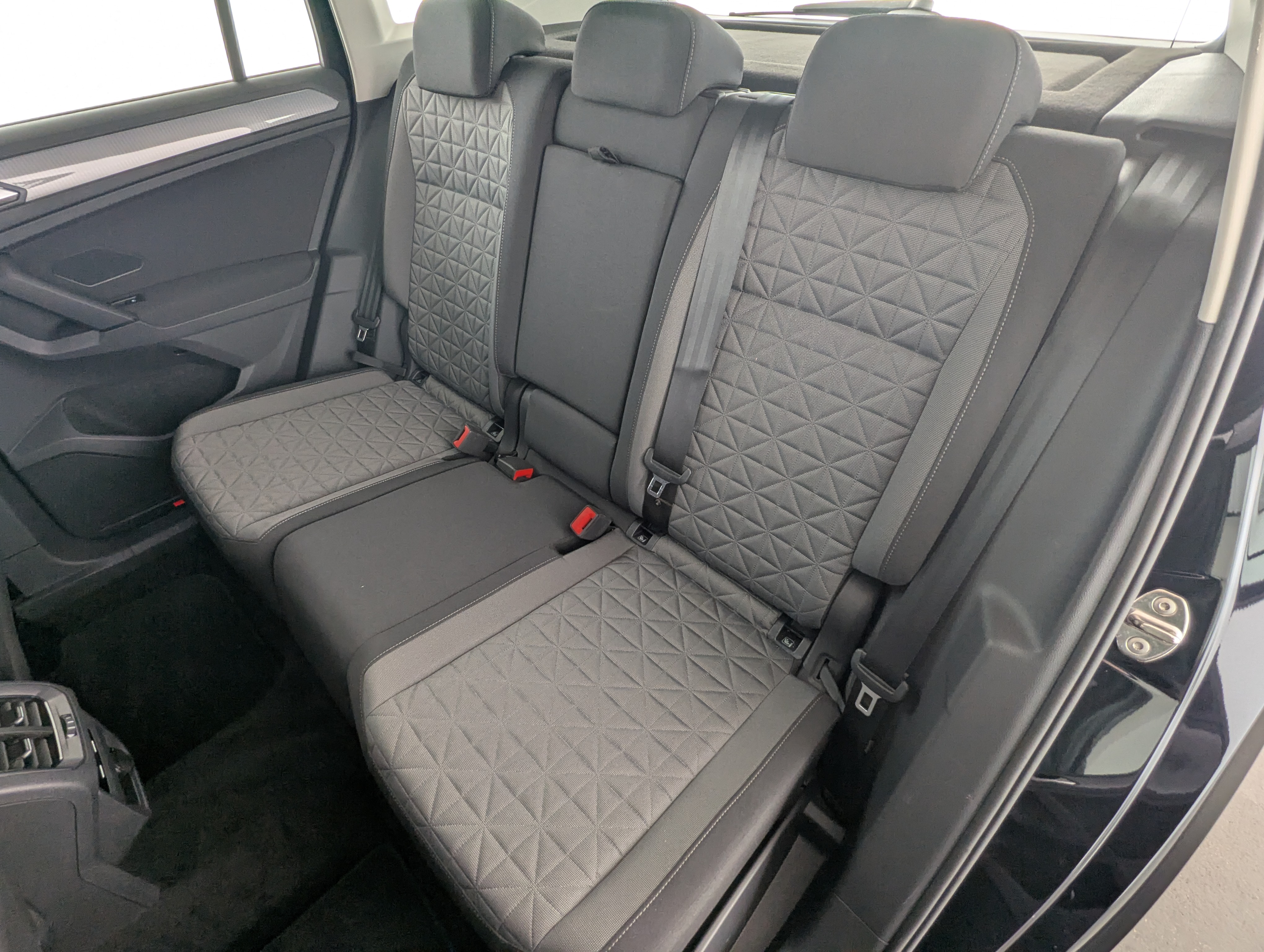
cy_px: 476
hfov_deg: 94.4
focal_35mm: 16
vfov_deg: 78.2
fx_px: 585
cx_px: 632
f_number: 2.2
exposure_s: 1/36.7
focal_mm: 2.35
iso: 136
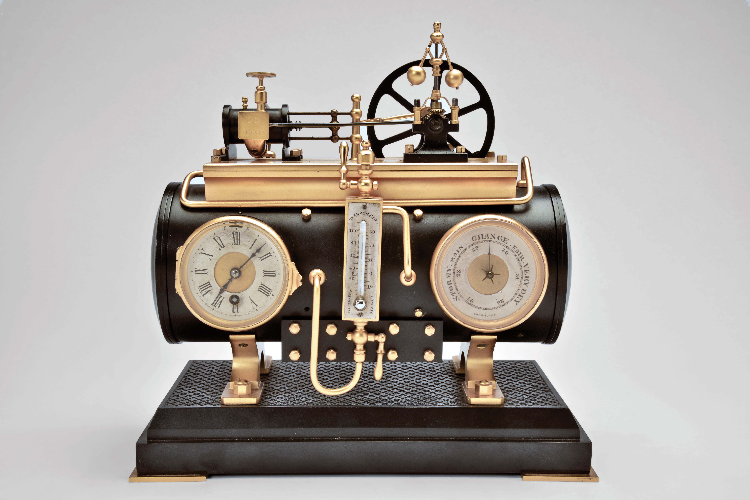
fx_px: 1042
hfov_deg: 39.6
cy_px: 250
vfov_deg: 27.0
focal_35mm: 50
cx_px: 375
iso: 200
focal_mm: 50
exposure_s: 1/80
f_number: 20
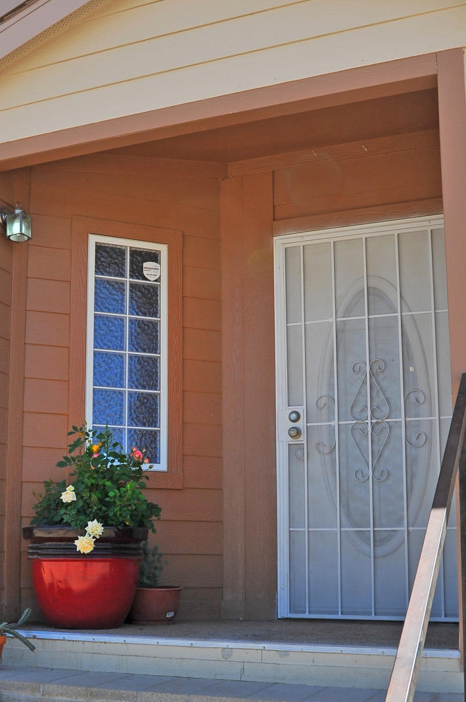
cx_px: 147
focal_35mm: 45
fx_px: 876
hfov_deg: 29.5
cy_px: 441
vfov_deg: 43.3
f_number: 11
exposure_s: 1/320
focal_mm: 24
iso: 320
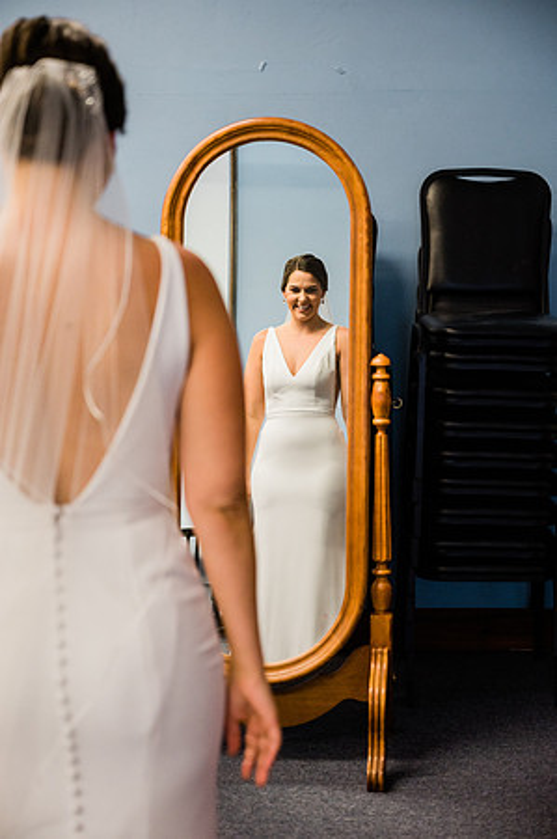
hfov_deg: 21.9
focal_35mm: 62
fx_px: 1442
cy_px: 420
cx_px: 278
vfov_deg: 32.4
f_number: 4
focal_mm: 62
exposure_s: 1/250
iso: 1600
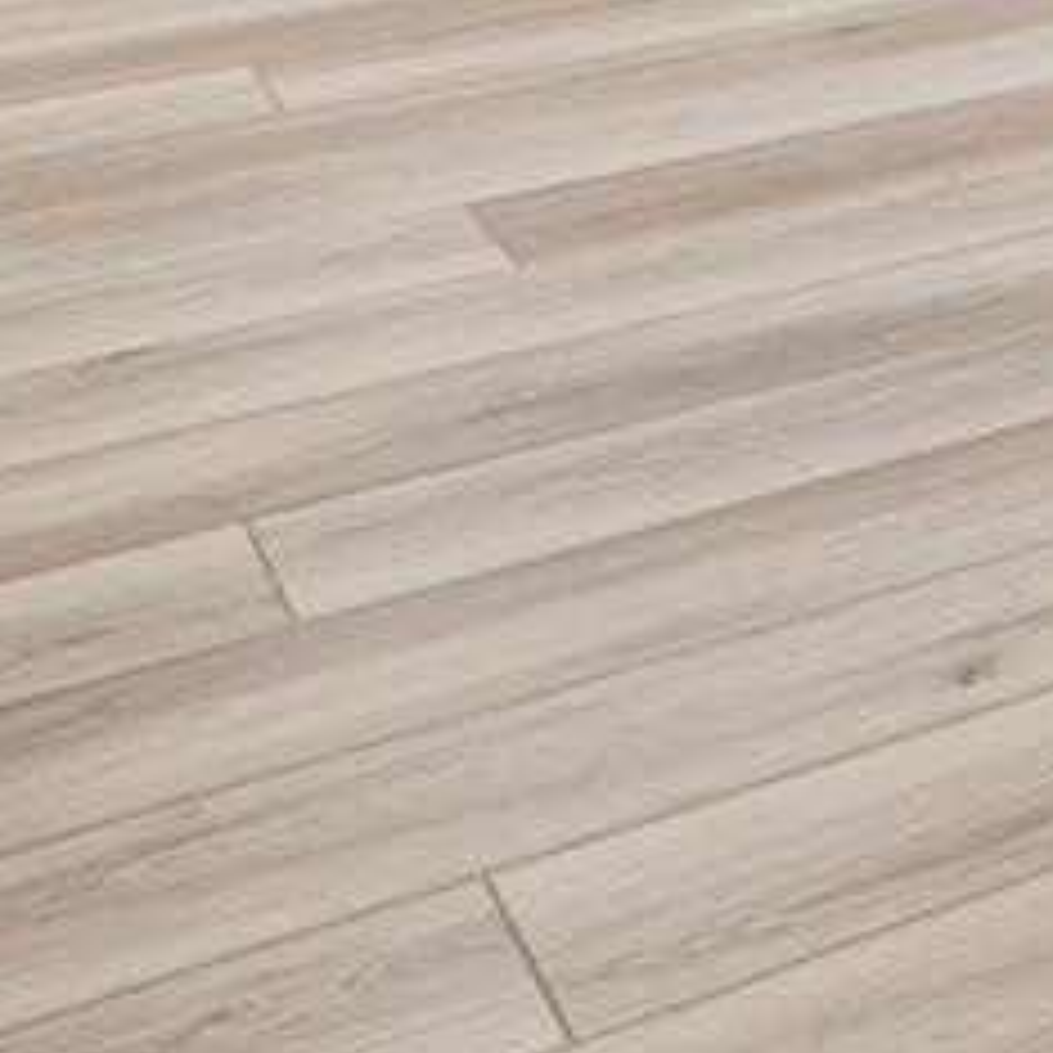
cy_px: -922
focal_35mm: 93
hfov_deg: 12.9
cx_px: 2696
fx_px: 3201
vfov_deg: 15.6
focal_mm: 16
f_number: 8
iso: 500
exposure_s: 1/5
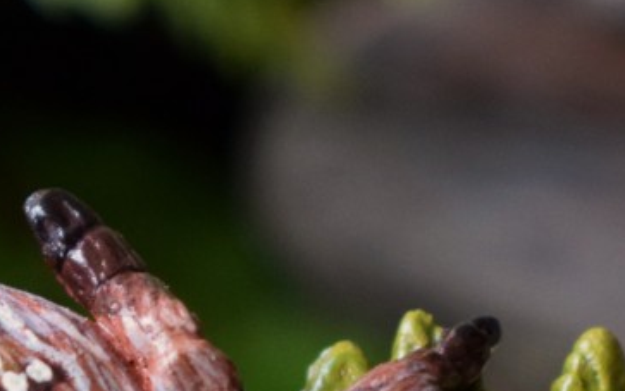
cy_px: 596
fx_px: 4542
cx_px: 150
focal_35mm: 267
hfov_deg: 7.9
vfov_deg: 4.9
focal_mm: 55
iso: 2000
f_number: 5.6
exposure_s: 1/60
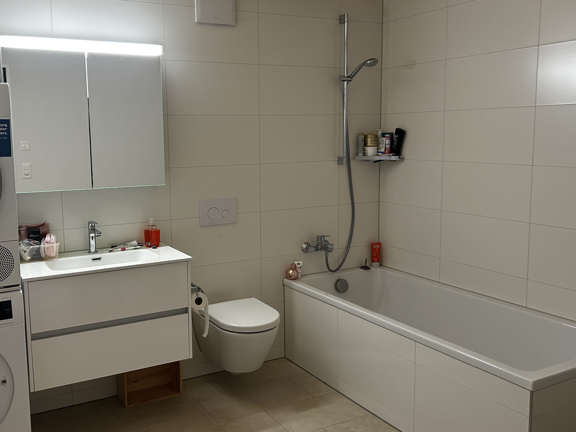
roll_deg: +0.5
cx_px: 236
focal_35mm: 35
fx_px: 582
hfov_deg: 52.3
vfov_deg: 40.7
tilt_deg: -7.1
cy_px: 202
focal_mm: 5.7
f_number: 1.5
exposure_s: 1/81
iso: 125
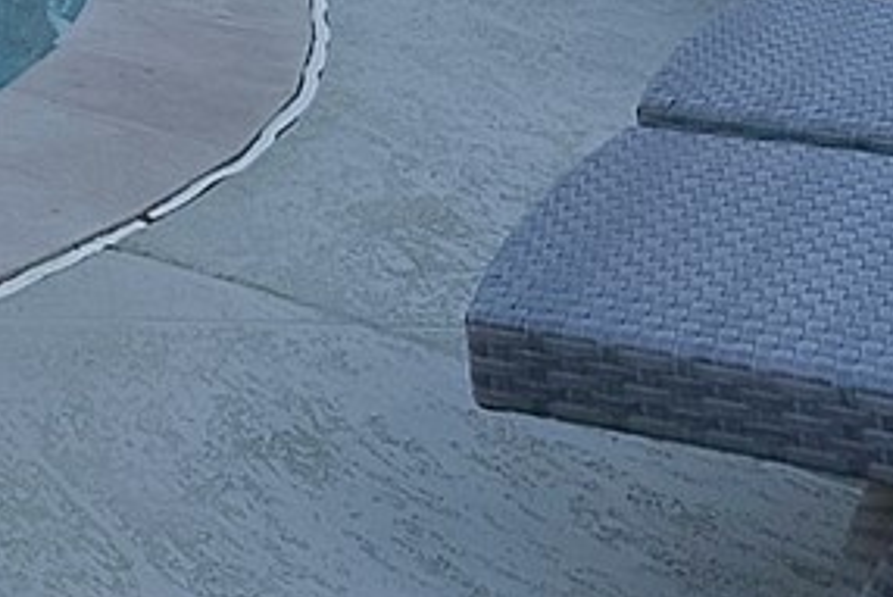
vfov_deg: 12.8
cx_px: -1116
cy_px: -649
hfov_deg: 15.4
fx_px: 2258
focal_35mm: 91
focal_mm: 12
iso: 640
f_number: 9
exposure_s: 1/160
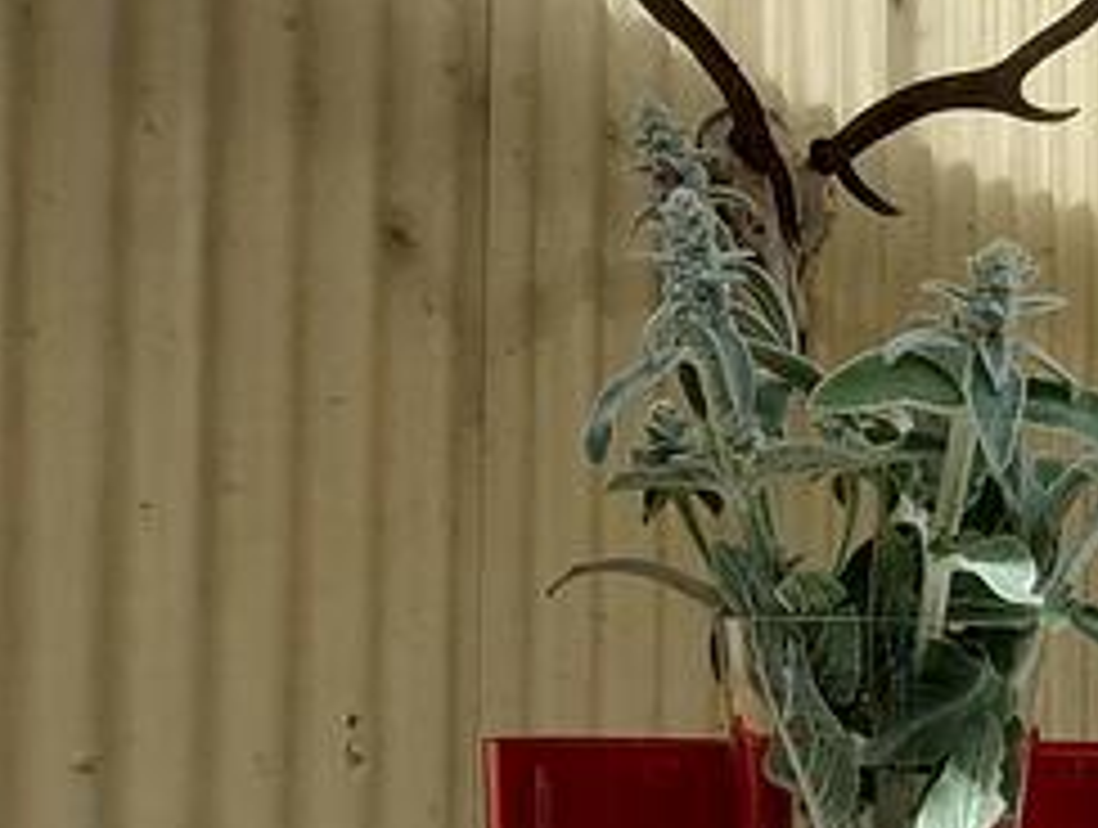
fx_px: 1049
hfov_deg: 40.7
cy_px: 686
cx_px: 1282
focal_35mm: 33
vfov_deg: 40.9
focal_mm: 1.74
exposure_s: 1/1613
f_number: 2.2
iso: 50
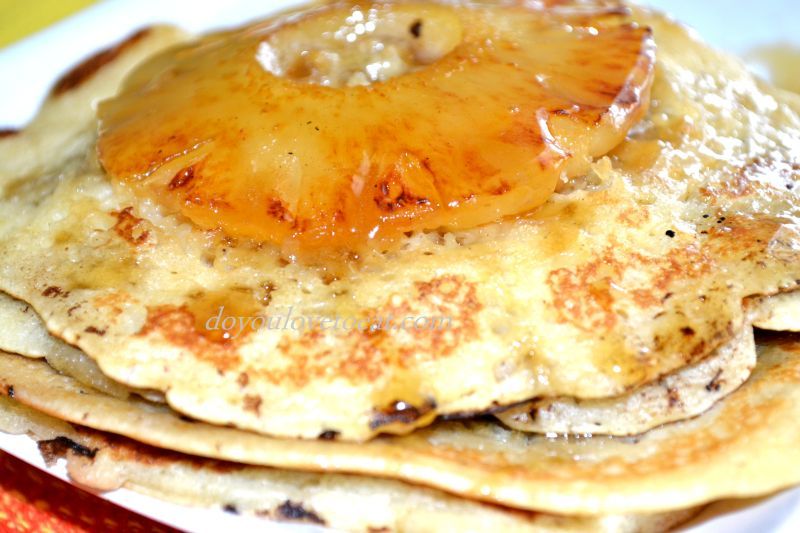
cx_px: 400
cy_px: 266
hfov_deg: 24.6
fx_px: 1833
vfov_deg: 16.5
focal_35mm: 82
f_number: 7.1
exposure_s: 1/60
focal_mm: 55
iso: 800
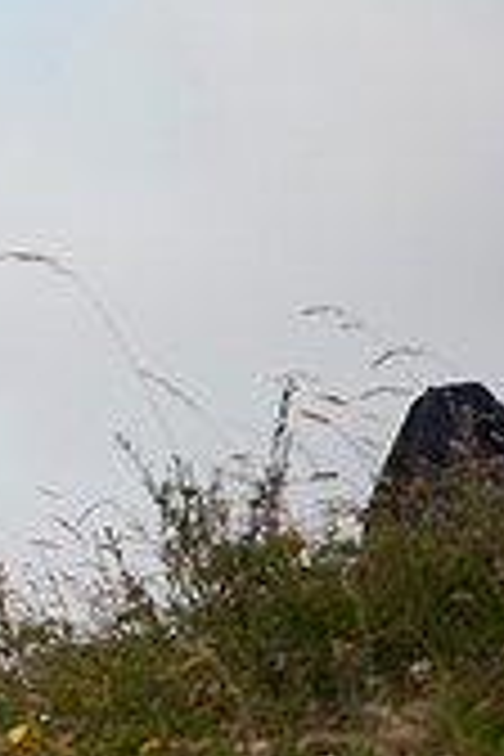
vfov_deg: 2.0
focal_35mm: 1038
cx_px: -783
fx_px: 21796
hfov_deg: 1.3
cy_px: 54
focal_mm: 300
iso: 320
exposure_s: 1/3200
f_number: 4.5
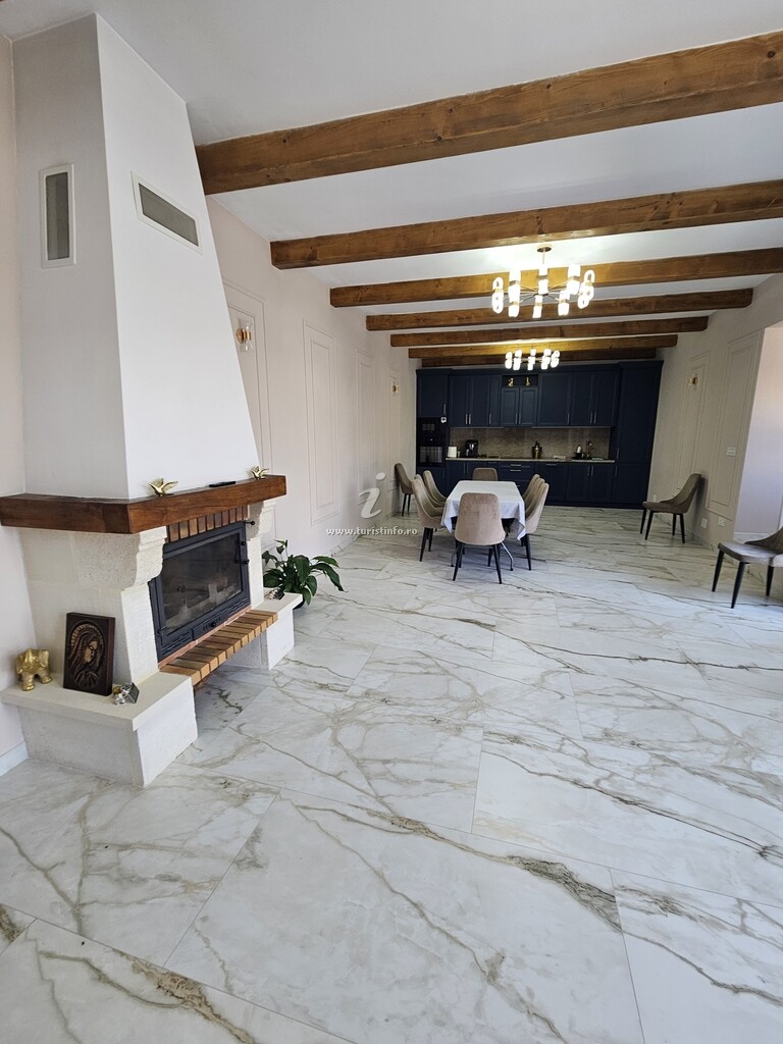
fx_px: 392
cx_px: 392
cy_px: 522
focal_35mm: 13
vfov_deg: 106.2
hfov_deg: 89.9
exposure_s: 1/50
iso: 64
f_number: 2.2
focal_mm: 2.2
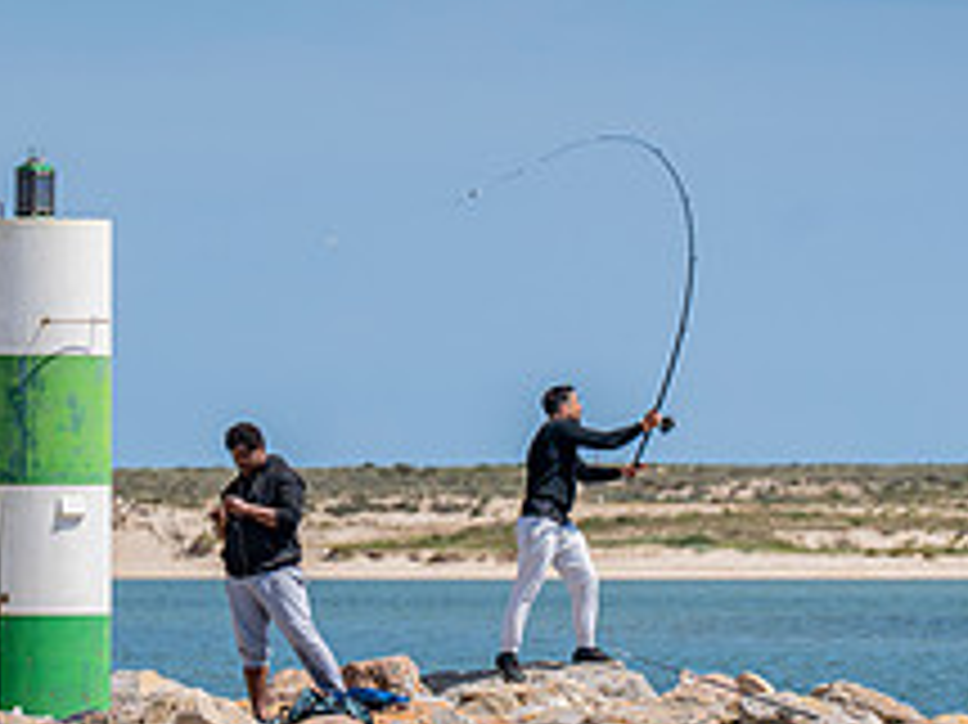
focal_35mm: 532
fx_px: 14869
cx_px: 429
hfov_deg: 3.7
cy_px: 368
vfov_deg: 2.8
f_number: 6.3
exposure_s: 1/1000
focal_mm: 200
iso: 100
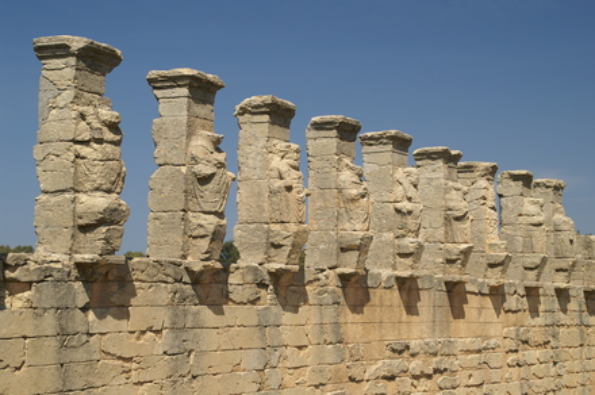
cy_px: 198
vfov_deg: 18.1
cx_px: 298
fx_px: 1238
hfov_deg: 27.0
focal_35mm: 75
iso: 100
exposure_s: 1/160
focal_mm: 50
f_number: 8
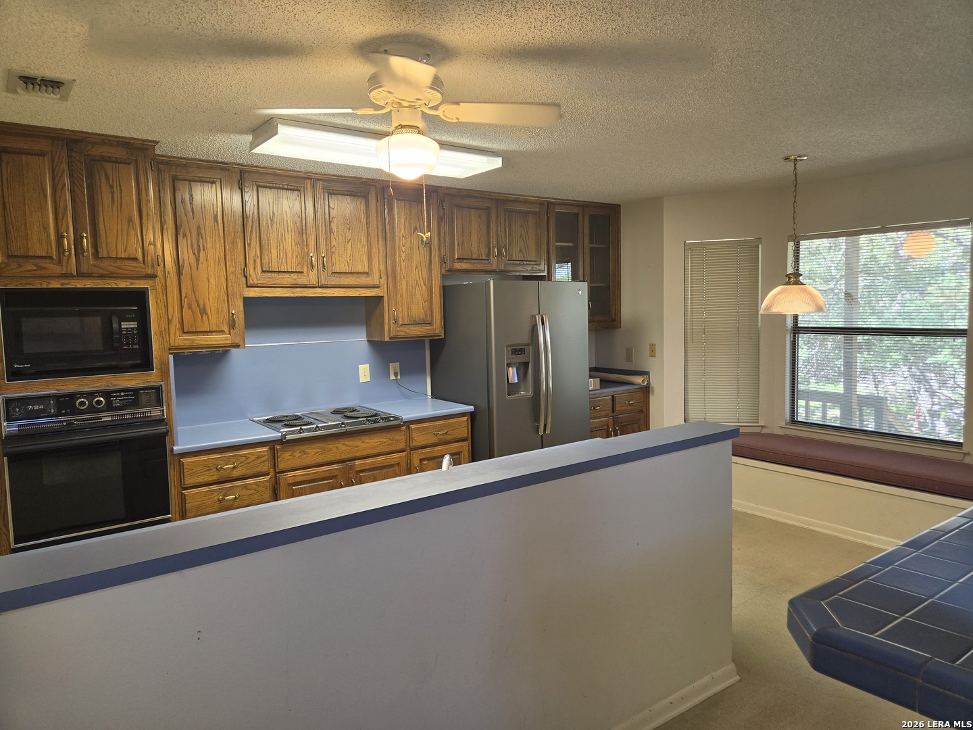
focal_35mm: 23
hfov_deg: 73.9
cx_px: 486
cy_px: 365
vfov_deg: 58.9
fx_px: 646
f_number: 1.8
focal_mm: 5.4
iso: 100
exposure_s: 1/120
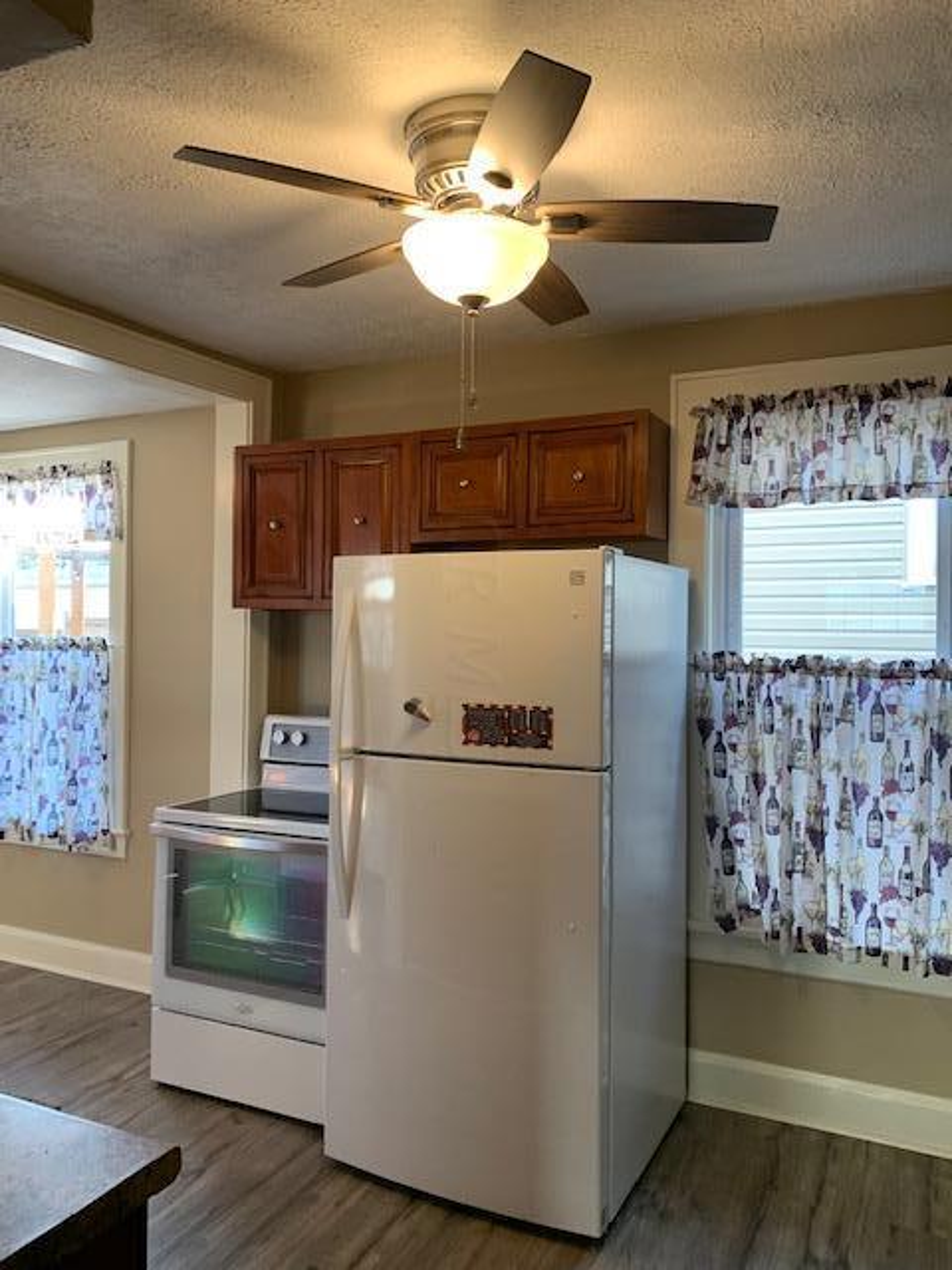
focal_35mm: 26
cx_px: 476
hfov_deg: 53.1
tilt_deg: -0.1
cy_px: 635
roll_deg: -0.8
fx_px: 953
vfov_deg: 67.3
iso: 100
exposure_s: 1/60
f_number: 1.8
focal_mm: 4.25
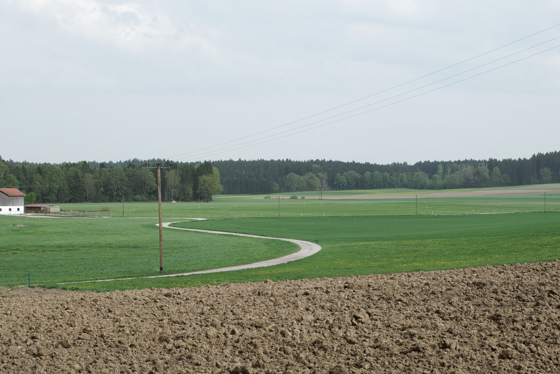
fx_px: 1089
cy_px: 226
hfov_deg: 28.8
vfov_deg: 19.4
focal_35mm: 70
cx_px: 269
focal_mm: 34
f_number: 10
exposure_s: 1/250
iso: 200
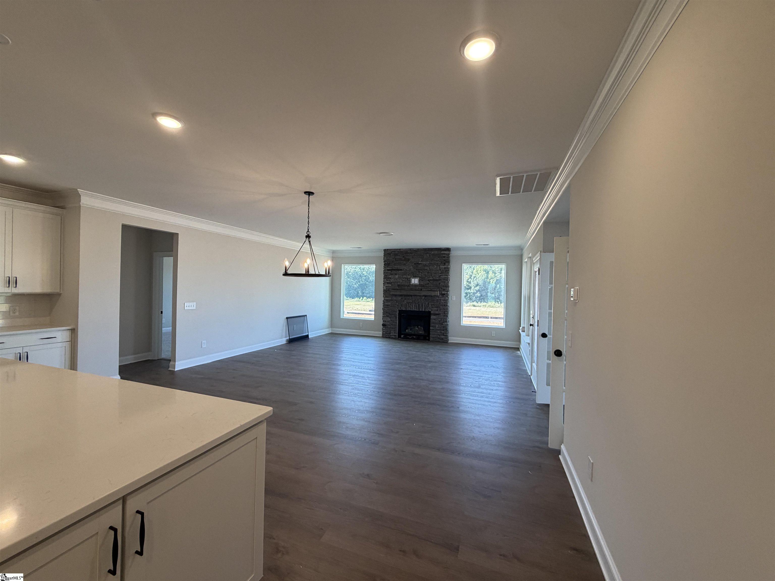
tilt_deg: -0.1
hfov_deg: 102.1
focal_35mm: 14
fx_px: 313
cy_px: 290
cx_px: 388
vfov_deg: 85.7
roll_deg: -0.5
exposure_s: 1/120
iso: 160
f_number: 2.2
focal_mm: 2.22
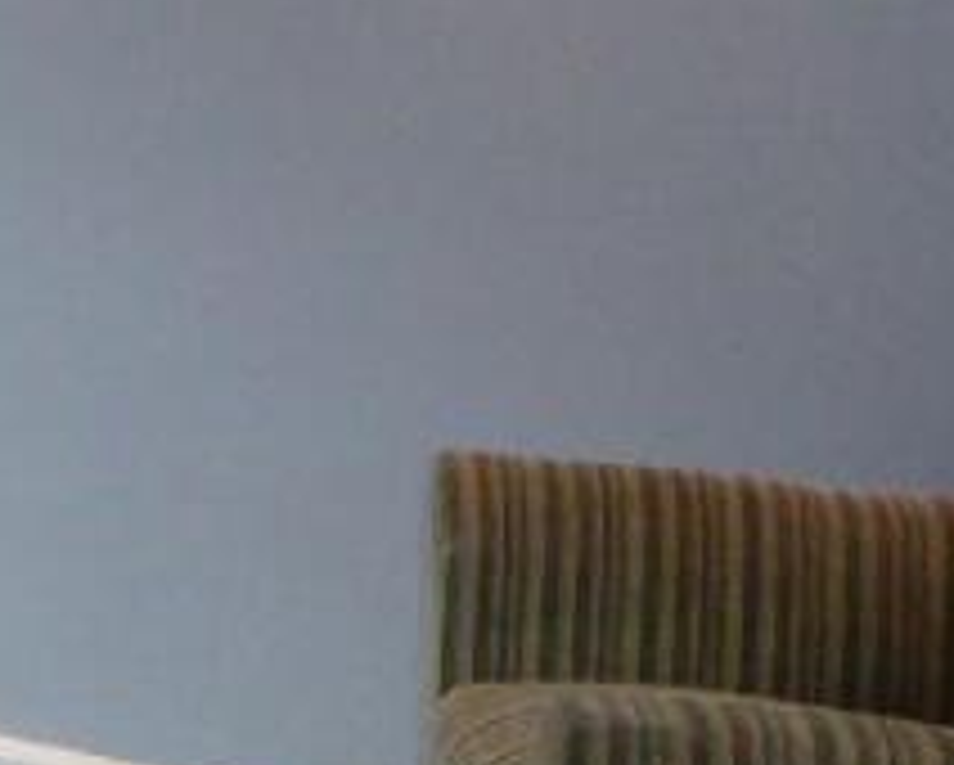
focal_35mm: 113
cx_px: -446
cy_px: 180
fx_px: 3193
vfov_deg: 13.6
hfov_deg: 15.7
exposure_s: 1/60
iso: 500
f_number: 5.6
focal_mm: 4.3
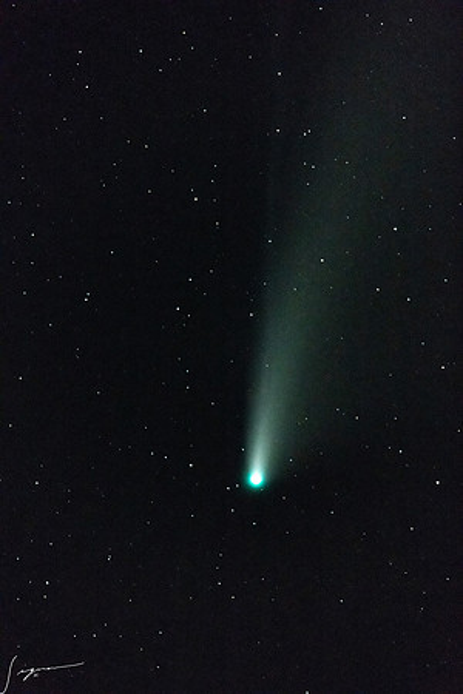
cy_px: 347
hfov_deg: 2.3
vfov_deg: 3.4
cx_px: 232
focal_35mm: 600
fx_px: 11574
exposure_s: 2
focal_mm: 600
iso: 16000
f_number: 4
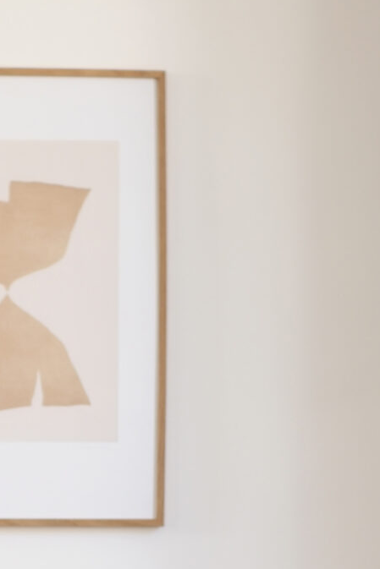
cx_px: -44
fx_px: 3371
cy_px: 795
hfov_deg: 6.4
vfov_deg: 9.4
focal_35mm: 213
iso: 125
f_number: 4
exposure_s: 1/2400
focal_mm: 37.6
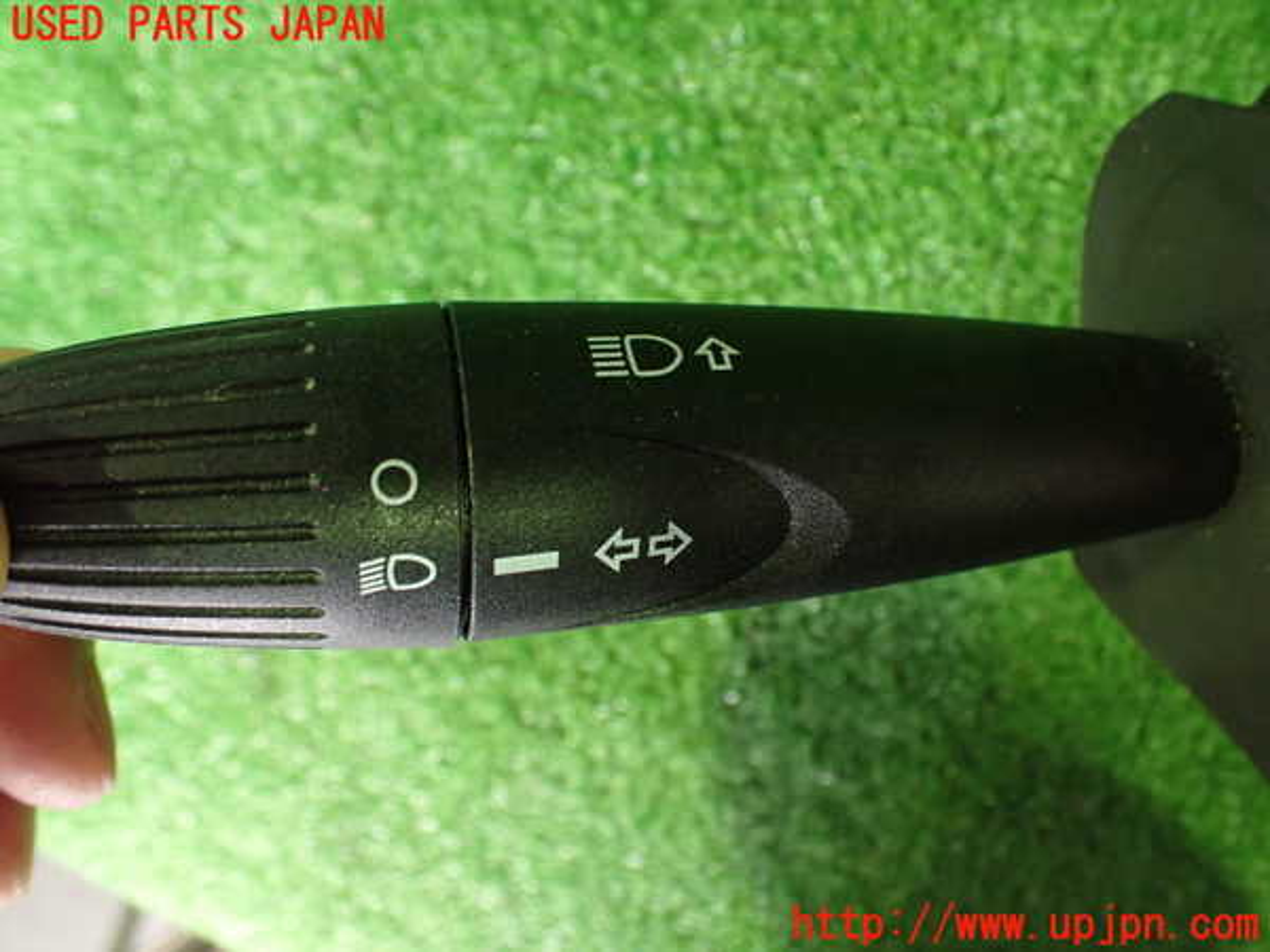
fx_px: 1101
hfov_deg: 60.0
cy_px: 476
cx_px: 635
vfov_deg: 46.8
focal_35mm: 30
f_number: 2.3
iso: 1000
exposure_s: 1/30
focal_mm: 5.4
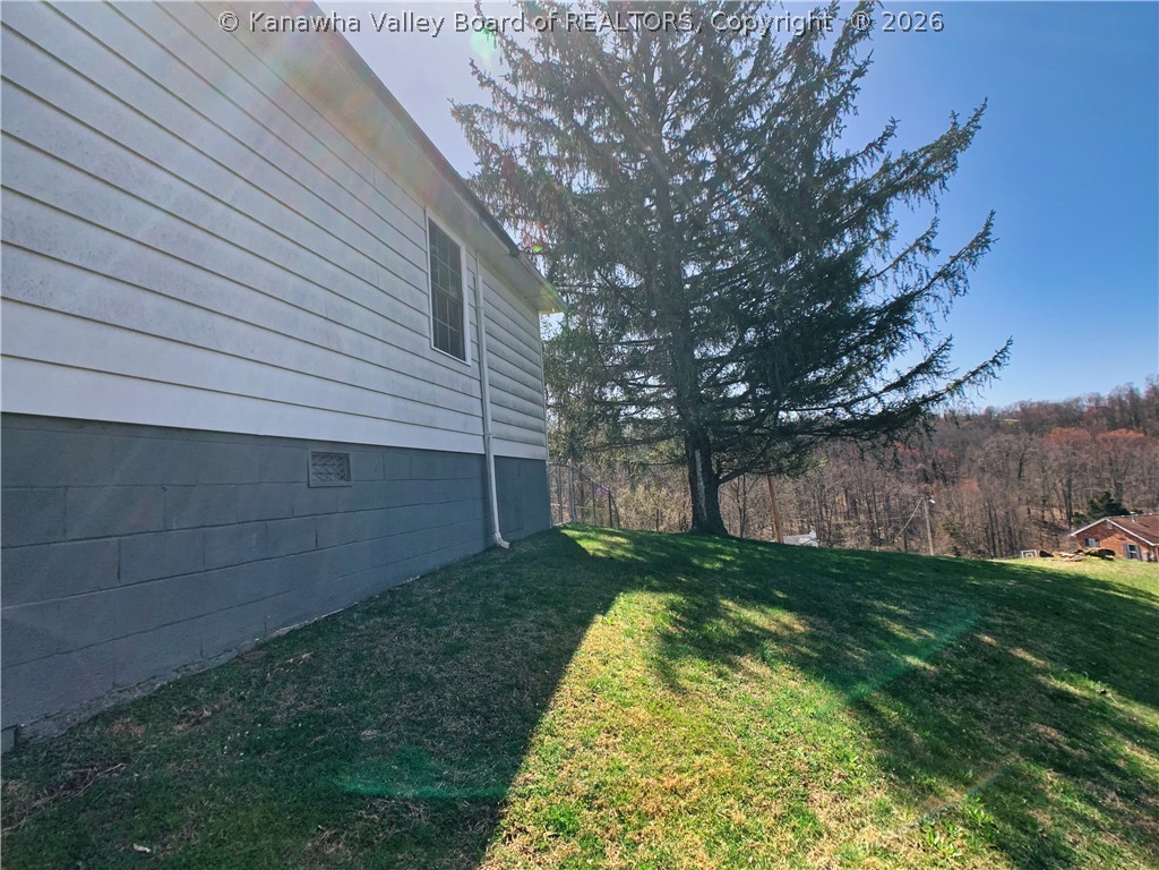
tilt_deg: +5.4
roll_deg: +3.8
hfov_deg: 67.3
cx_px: 580
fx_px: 871
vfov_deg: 53.1
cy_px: 435
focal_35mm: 26
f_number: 1.8
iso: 25
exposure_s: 1/1490
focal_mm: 4.25
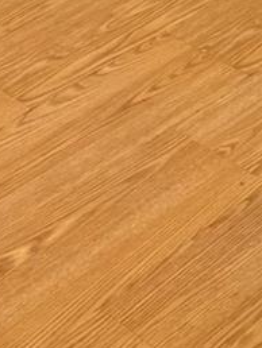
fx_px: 1521
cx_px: 265
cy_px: -490
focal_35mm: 151
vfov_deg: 11.0
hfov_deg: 9.8
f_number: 1.6
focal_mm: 5.96
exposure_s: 1/60
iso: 160
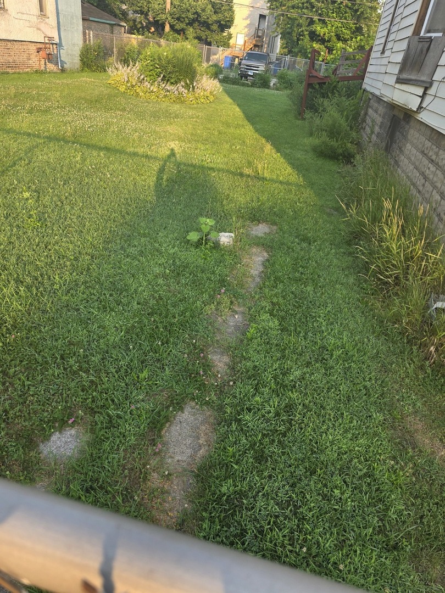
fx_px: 394
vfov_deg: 73.9
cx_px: 222
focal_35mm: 23
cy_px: 296
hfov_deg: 58.9
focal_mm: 6.3
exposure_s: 1/359
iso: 50
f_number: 1.7
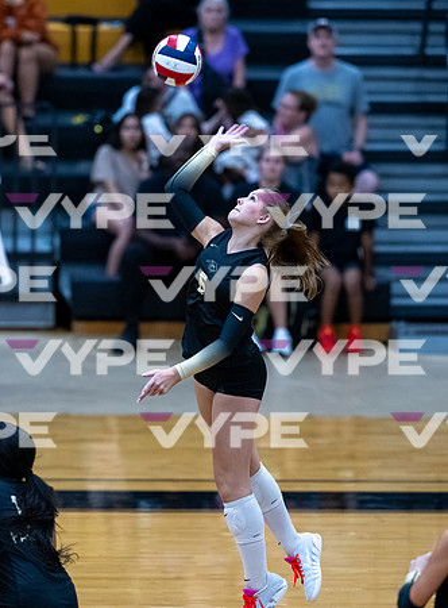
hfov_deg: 4.5
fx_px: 5711
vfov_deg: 6.1
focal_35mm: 327
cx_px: 152
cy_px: 265
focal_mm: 200
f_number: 2
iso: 3200
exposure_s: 1/1600
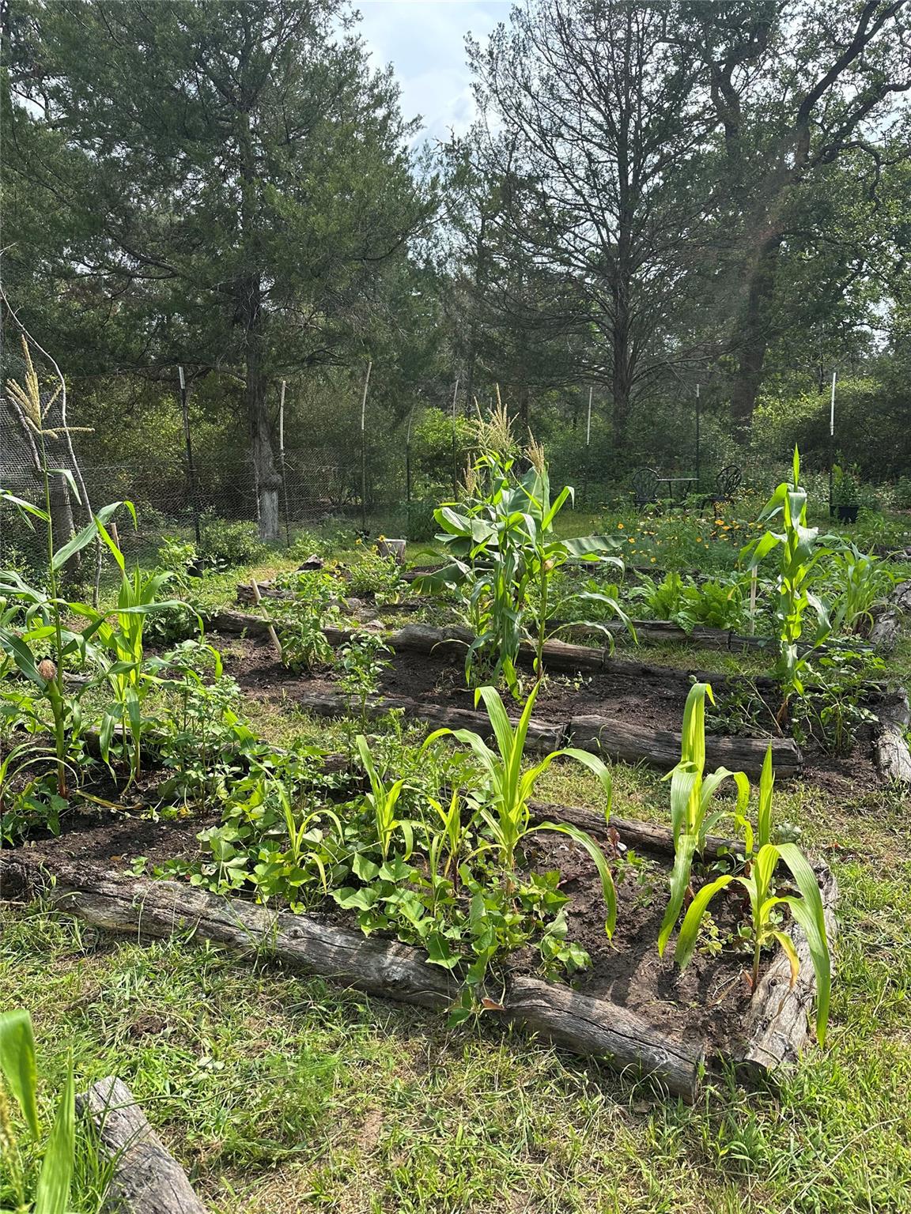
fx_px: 842
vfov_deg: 71.6
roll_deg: -0.5
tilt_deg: -10.5
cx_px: 456
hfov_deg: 56.8
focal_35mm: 24
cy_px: 607
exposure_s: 1/1916
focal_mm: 6.86
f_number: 1.78
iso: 80
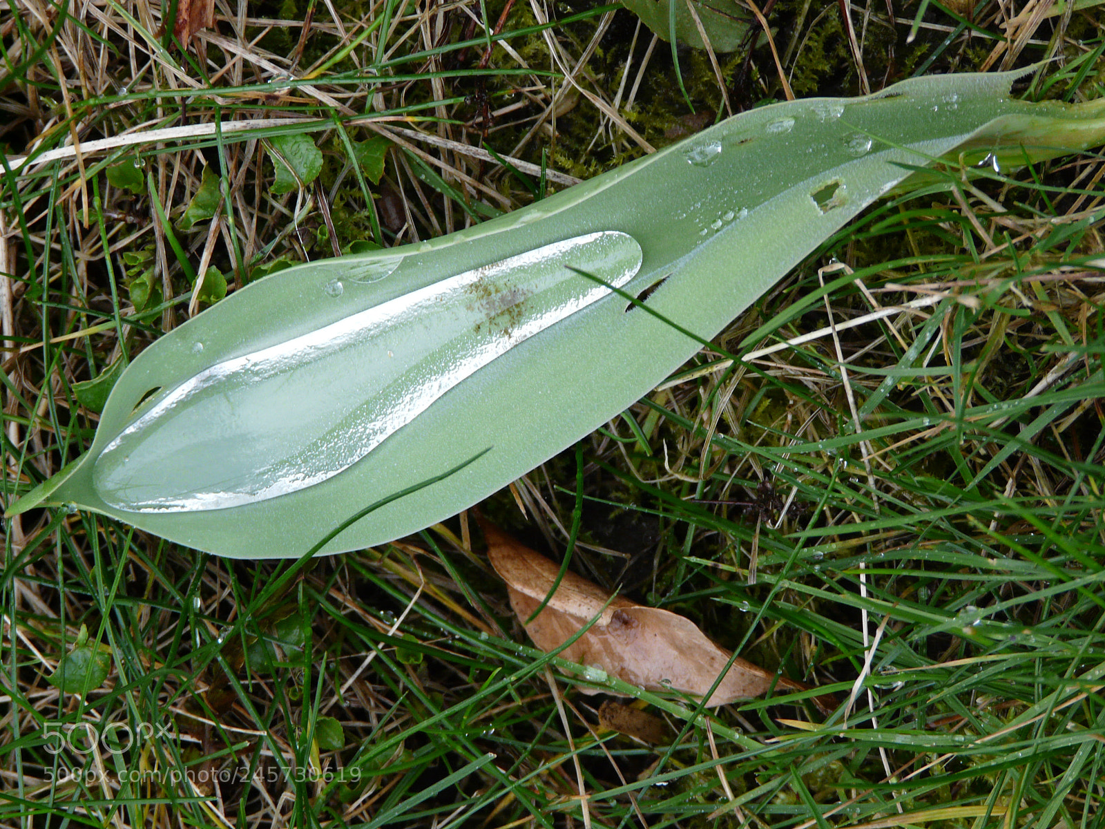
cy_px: 414
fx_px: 3479
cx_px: 552
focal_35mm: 109
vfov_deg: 13.6
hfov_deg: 18.0
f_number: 3.6
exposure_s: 1/60
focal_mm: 18
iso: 160
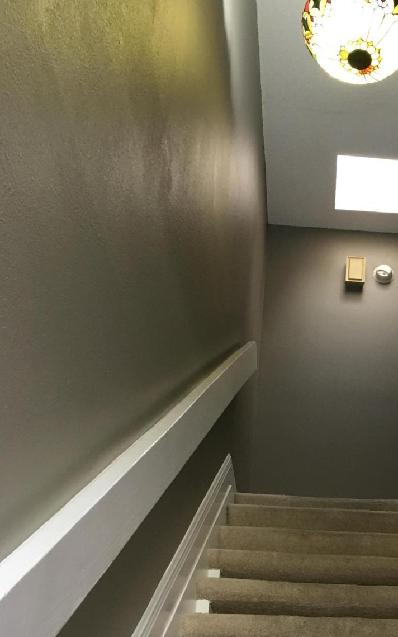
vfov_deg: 36.4
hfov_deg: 23.0
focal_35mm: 54
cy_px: 503
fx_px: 937
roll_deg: -0.2
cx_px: 403
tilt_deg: +22.4
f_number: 2.2
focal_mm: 4.15
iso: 100
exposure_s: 1/30
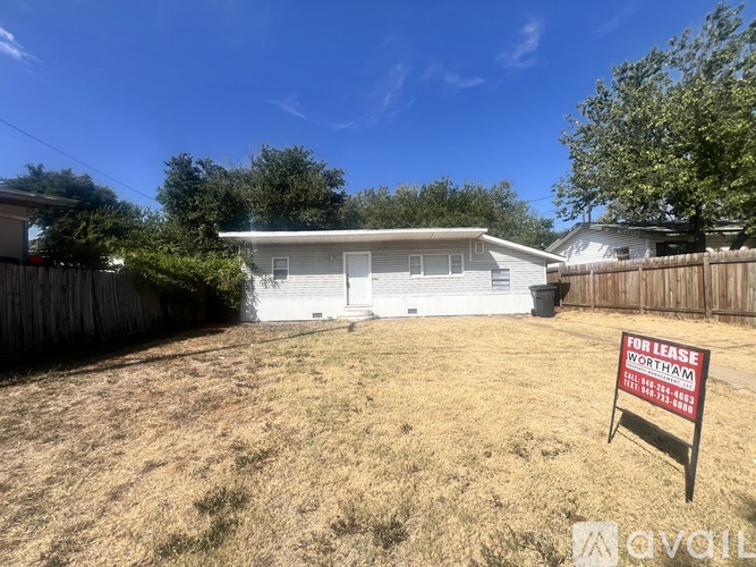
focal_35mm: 13
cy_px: 284
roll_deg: +1.0
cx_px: 378
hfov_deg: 106.2
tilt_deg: +0.6
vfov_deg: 89.9
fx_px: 284
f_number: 1.8
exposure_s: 1/2732
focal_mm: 1.57
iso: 32
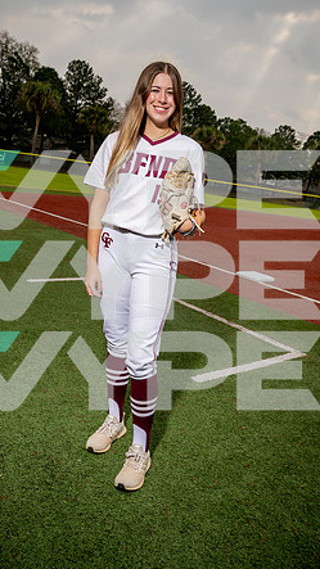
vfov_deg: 59.5
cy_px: 281
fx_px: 498
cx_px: 135
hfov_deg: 35.5
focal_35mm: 33
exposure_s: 1/250
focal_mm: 31
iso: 100
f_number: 8
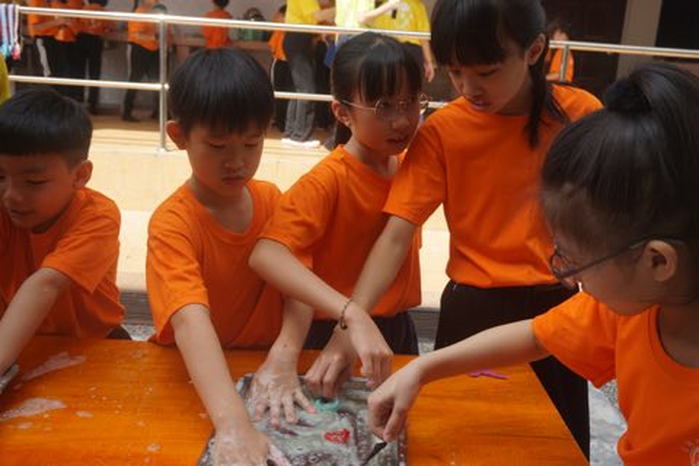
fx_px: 699
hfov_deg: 53.1
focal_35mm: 36
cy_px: 233
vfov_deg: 36.9
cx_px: 350
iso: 100
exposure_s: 1/200
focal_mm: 24
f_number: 5.6
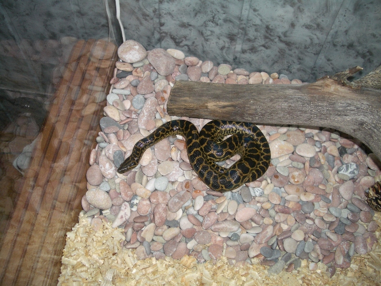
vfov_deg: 40.7
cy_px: 143
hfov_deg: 52.6
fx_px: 385
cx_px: 190
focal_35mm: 35
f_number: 2.6
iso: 100
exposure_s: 1/60
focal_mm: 5.8
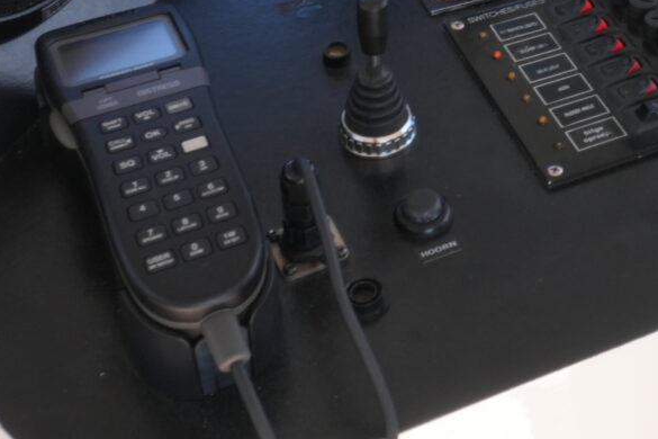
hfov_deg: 23.6
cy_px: -234
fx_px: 1499
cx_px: 670
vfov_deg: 15.3
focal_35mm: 82
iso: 400
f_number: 16
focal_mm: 16
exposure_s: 1/30
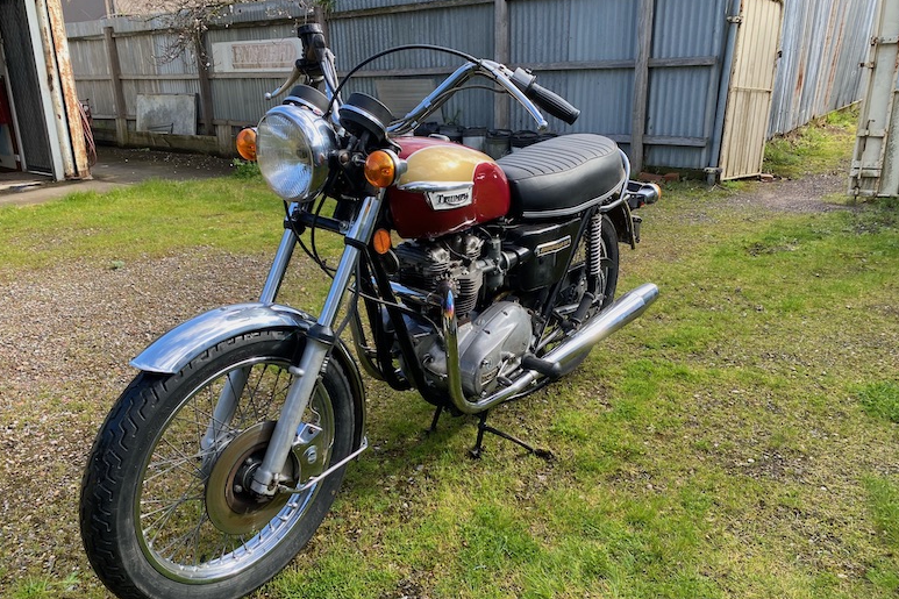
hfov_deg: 65.5
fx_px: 699
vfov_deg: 46.3
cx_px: 449
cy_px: 337
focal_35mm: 28
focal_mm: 4.25
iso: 32
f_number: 1.8
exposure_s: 1/317
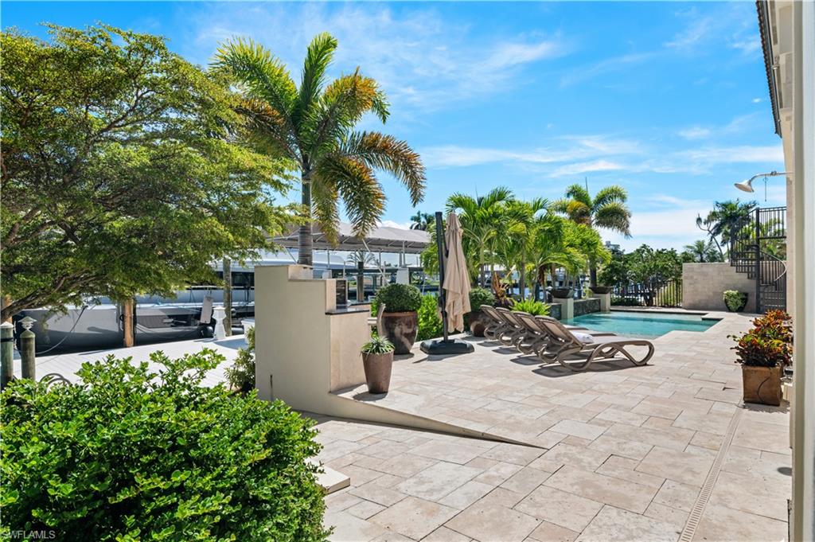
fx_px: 430
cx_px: 408
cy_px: 271
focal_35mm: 19
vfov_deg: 64.5
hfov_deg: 87.0
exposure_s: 1/160
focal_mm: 19
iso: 320
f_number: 10
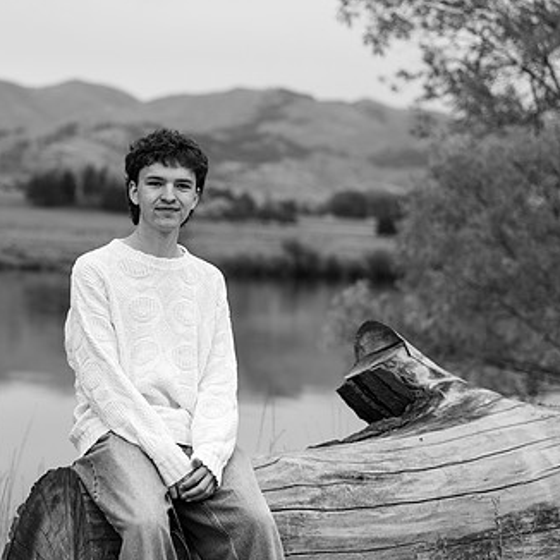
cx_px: 160
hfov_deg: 14.6
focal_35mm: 119
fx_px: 2178
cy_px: 322
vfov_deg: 14.6
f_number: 2.8
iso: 250
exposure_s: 1/125
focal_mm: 70
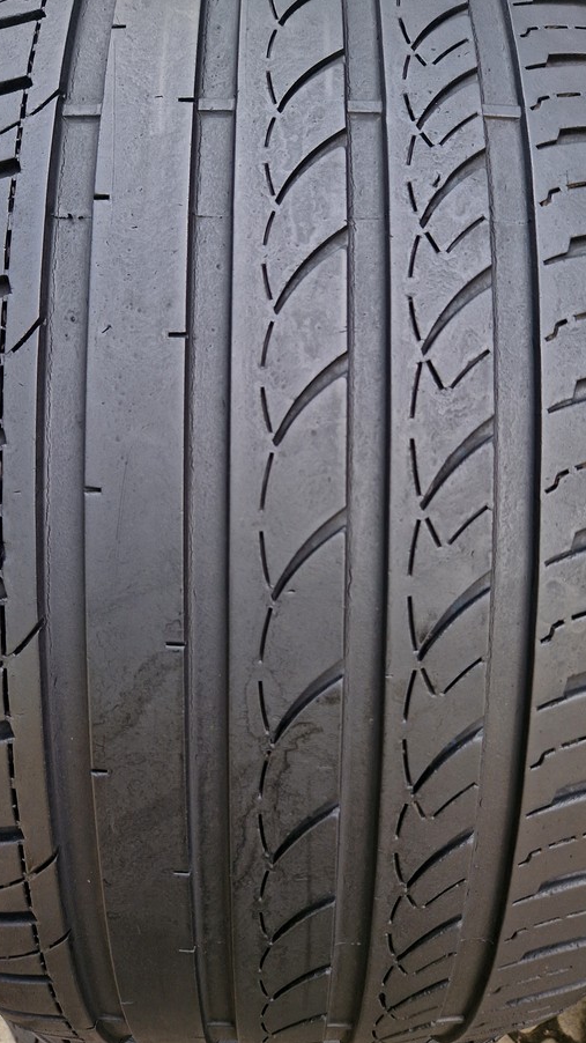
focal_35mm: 30
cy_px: 488
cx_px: 287
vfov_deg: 64.3
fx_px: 829
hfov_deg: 38.9
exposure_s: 1/487
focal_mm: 5.4
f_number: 1.8
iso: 50
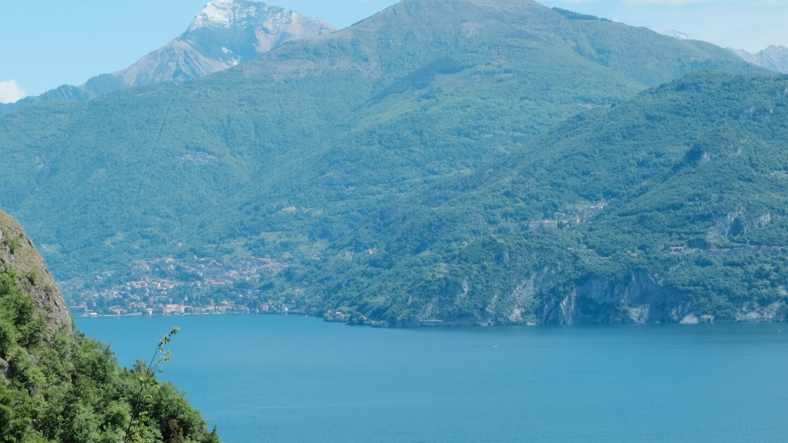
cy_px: 243
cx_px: 272
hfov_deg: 21.7
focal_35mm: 98
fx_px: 2048
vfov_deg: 12.4
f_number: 16
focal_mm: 35
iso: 800
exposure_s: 1/220
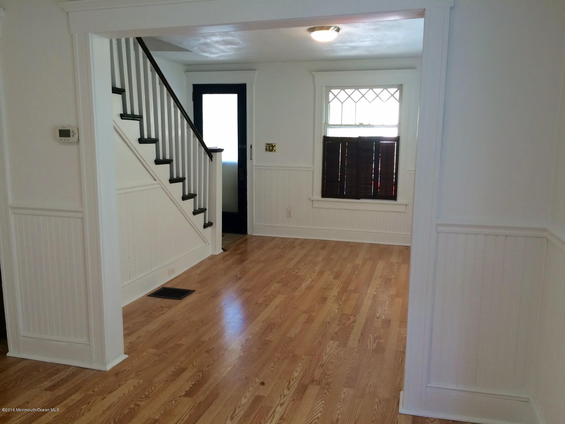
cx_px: 282
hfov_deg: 61.7
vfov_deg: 48.2
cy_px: 212
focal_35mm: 29
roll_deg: -0.6
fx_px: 473
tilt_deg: -8.3
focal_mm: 4.15
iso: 32
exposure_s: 1/30
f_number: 2.2
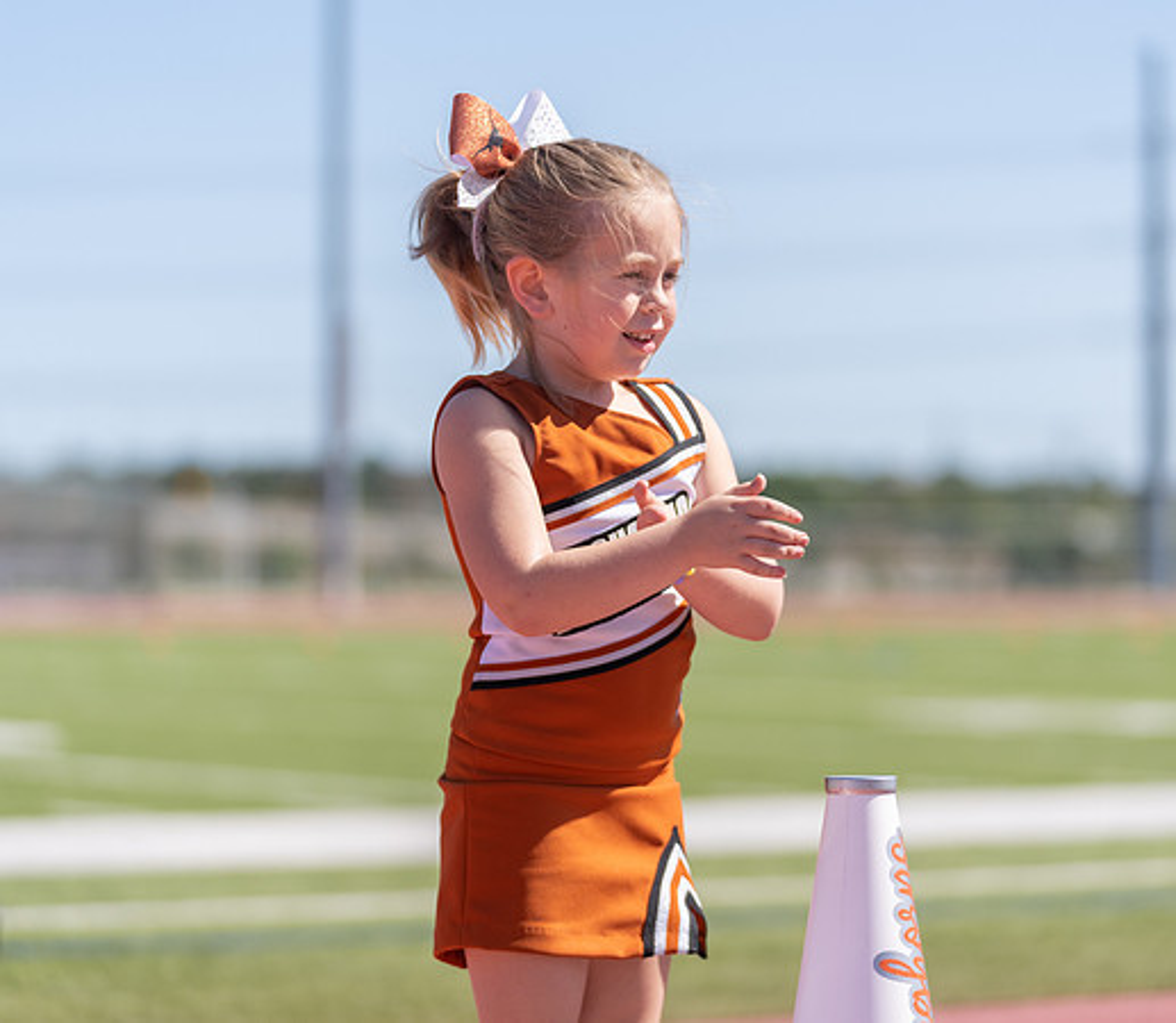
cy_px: 505
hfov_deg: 12.6
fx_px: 5311
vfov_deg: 11.0
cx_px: 651
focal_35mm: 147
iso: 100
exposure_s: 1/2000
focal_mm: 123
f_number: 2.8
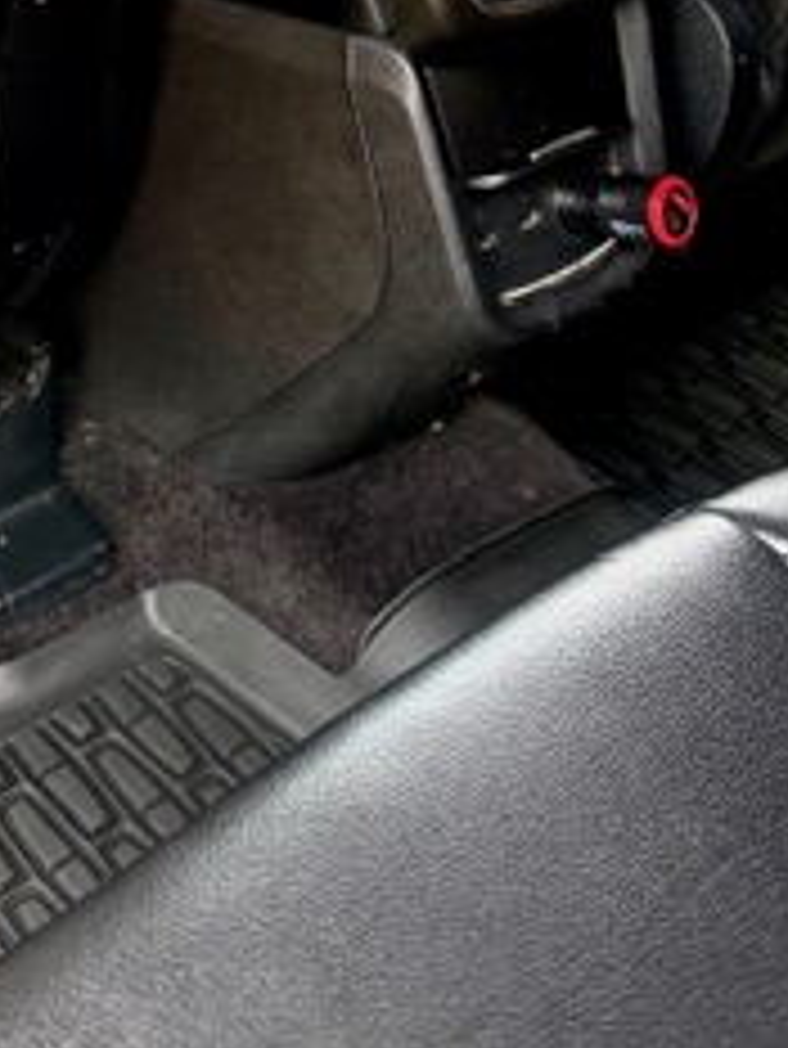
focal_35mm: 66
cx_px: 230
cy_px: -306
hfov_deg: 22.1
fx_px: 2001
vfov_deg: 25.4
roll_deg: -2.8
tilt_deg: -13.8
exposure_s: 1/148
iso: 200
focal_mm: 6.76
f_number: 1.78
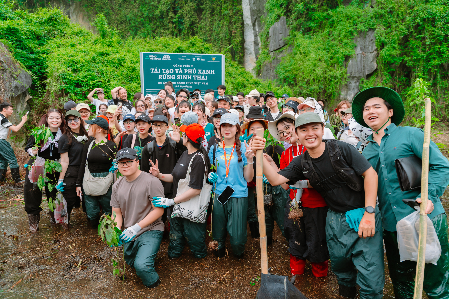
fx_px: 299
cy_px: 150
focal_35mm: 24
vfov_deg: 53.1
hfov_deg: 73.7
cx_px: 224
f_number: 3.2
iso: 200
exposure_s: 1/320
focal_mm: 24
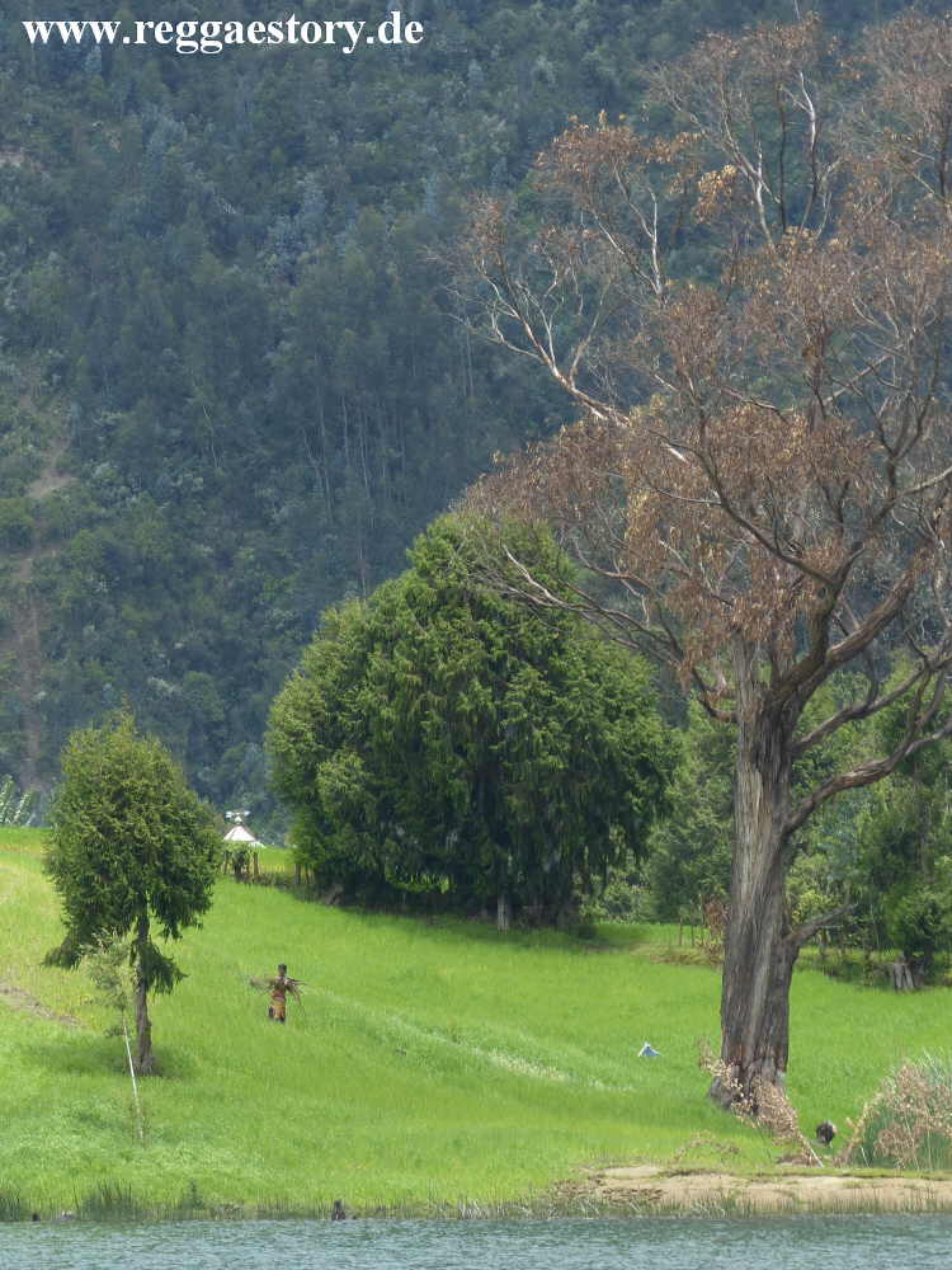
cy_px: 635
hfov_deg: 5.5
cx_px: 476
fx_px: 9827
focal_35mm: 268
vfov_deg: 7.4
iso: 100
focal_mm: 48.3
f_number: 4
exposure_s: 1/500
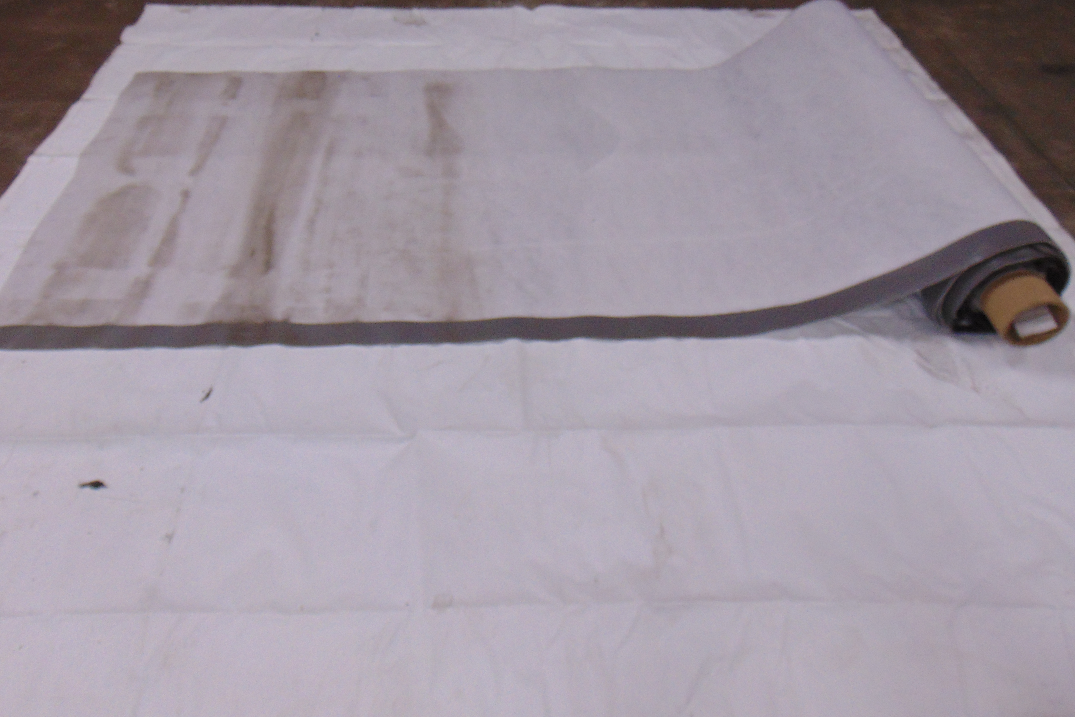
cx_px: 506
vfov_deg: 44.6
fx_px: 866
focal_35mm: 29
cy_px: 273
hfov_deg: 63.6
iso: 160
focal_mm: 4.5
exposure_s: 1/30
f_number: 3
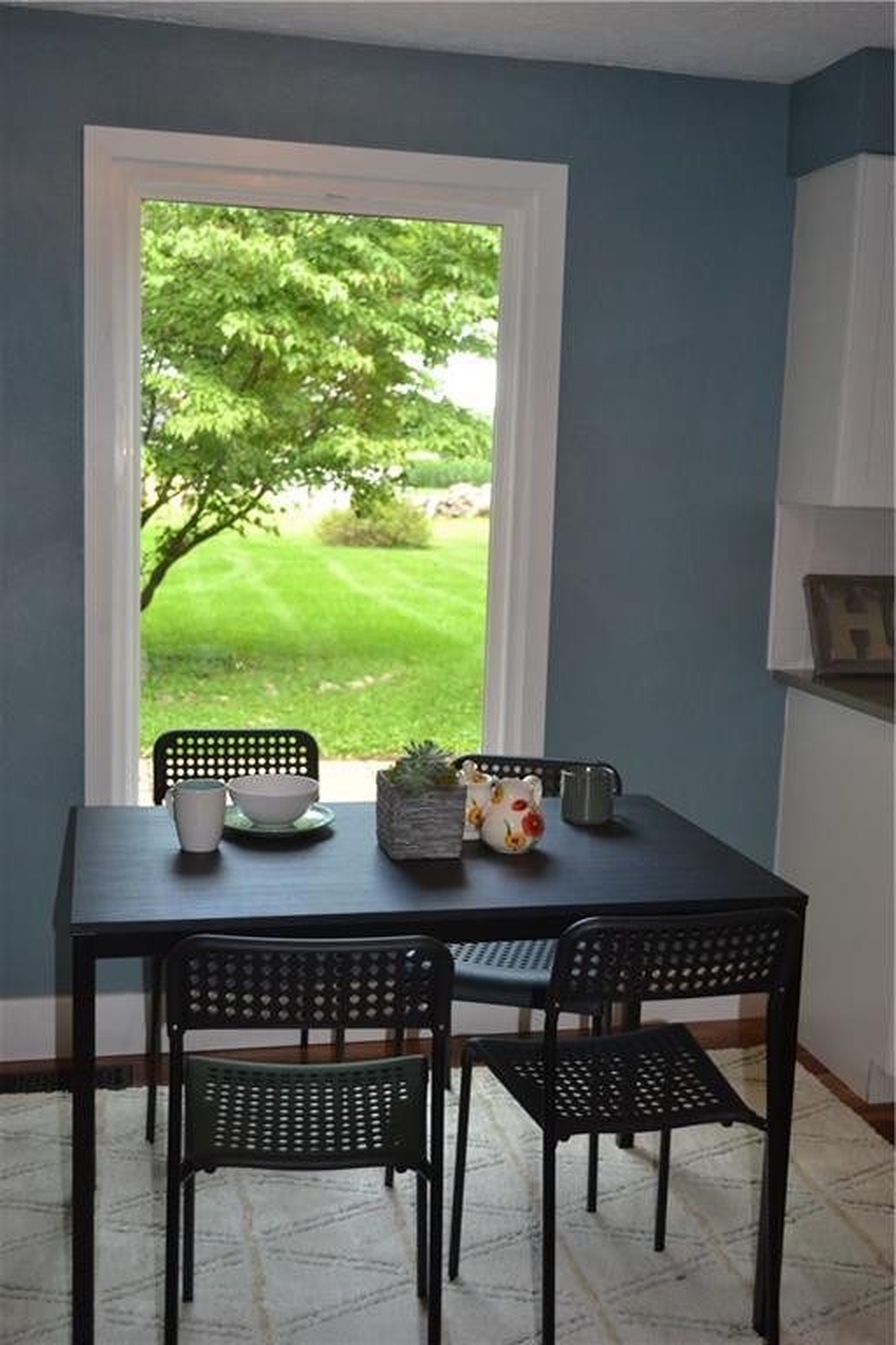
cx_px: 448
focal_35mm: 36
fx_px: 1344
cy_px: 672
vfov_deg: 53.1
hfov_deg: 36.9
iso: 400
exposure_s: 1/60
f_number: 4
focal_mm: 24
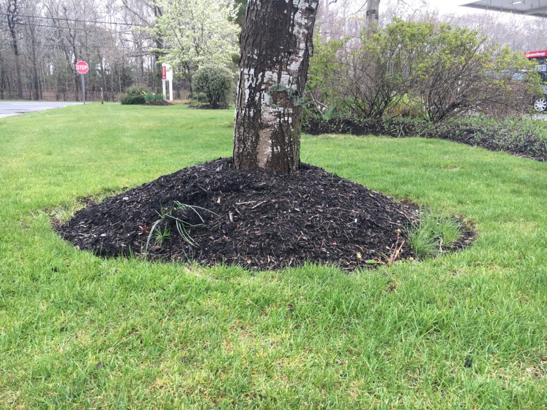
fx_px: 458
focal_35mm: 29
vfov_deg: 48.2
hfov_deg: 61.7
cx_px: 274
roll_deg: -1.3
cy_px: 205
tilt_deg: -12.0
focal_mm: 4.15
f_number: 2.2
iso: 40
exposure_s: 1/120
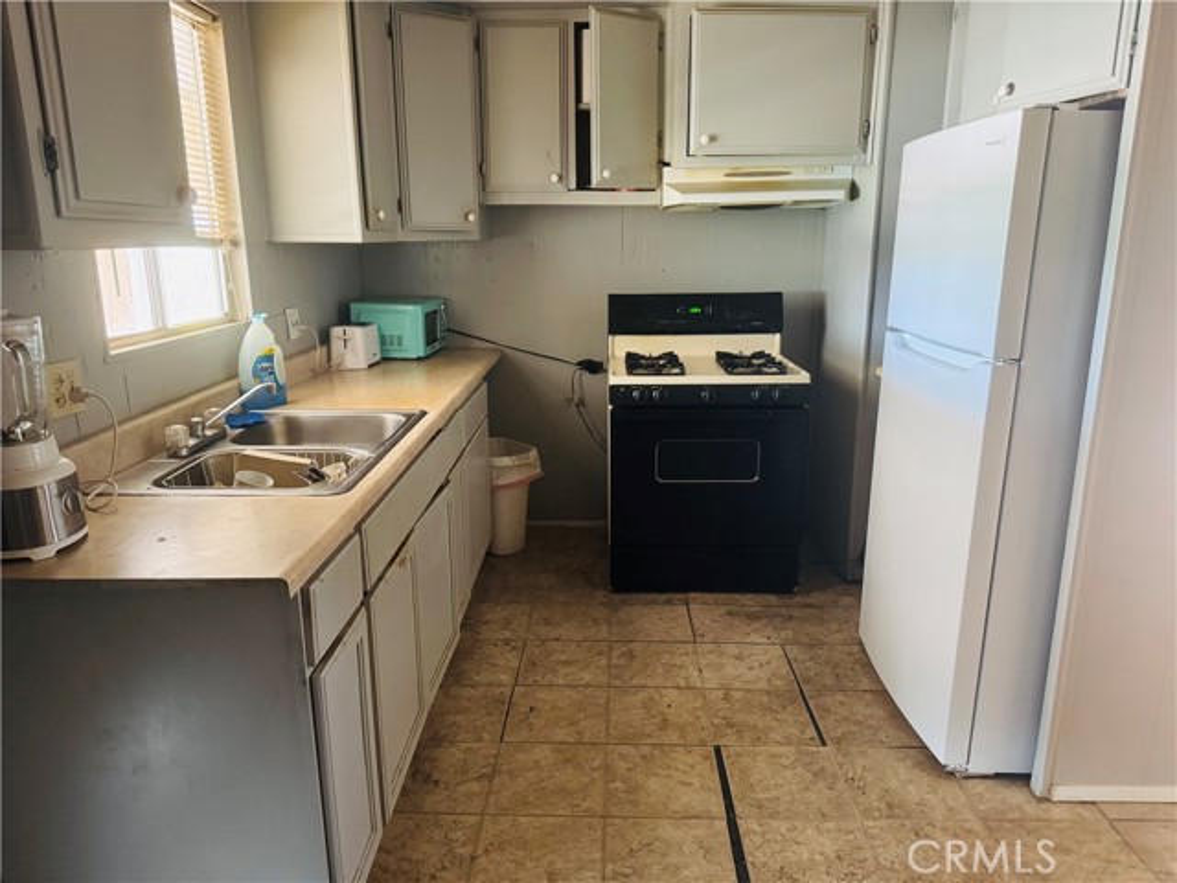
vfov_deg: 56.8
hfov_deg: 71.6
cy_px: 442
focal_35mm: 24
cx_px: 588
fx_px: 816
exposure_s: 1/55
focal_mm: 6.76
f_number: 1.78
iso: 800
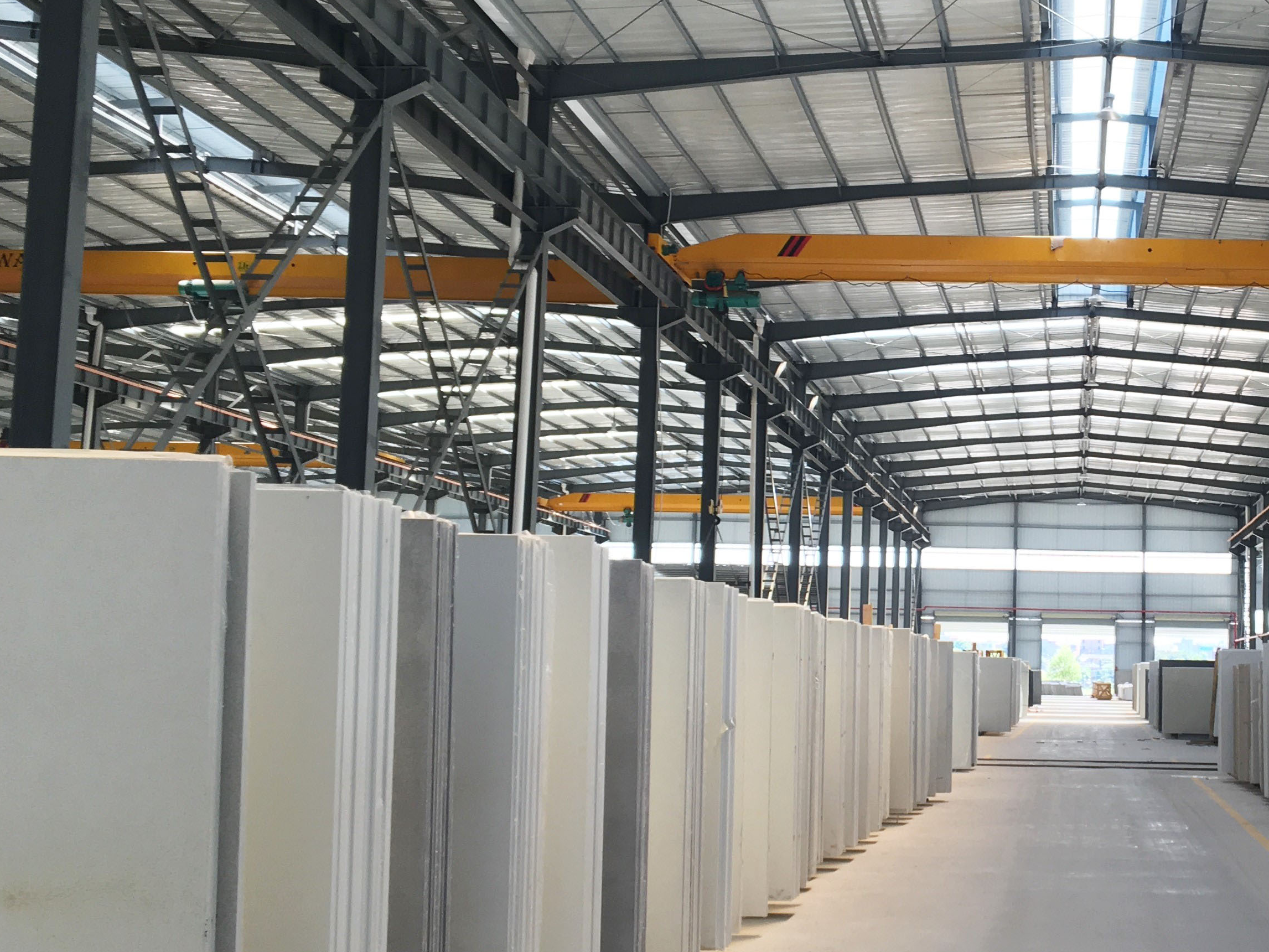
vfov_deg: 28.6
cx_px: 1047
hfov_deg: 36.0
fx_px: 1870
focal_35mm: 51
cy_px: 477
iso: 32
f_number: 2.2
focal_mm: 4.15
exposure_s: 1/100
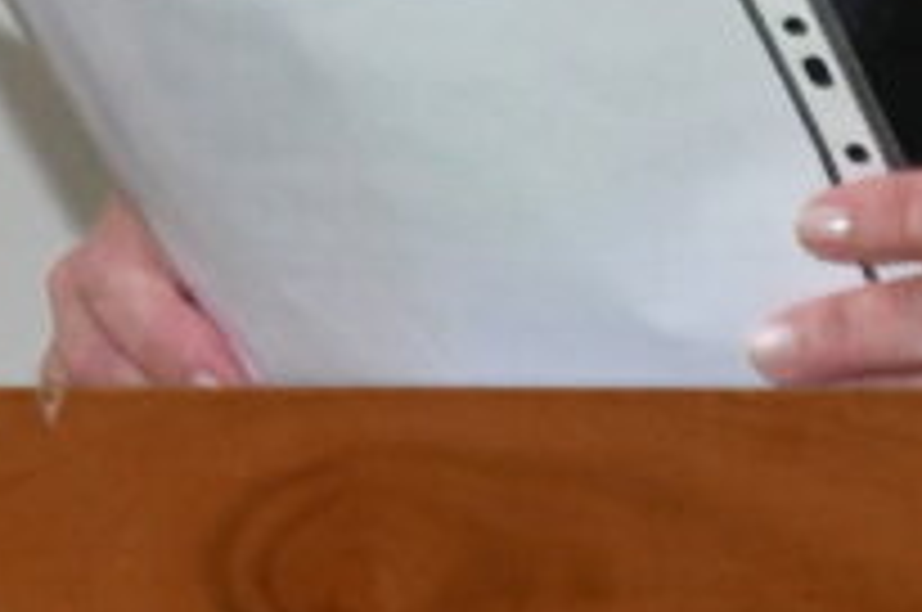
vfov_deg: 1.3
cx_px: 1007
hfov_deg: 1.9
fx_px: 27770
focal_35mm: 1086
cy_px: -722
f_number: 7.1
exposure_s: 1/60
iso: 4000
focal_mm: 145
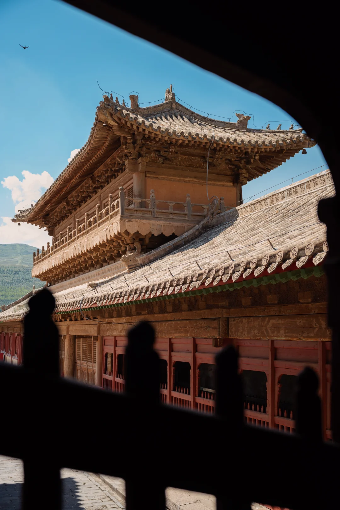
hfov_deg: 35.9
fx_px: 524
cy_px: 255
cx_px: 170
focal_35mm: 37
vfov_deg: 51.9
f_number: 3.2
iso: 80
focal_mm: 37
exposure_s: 1/500
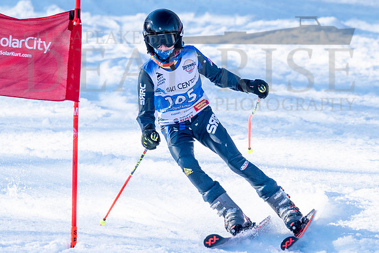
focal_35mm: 740
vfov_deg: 1.9
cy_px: 106
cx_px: 244
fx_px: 7795
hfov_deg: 2.8
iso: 1250
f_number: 8
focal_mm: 560
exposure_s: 1/2000
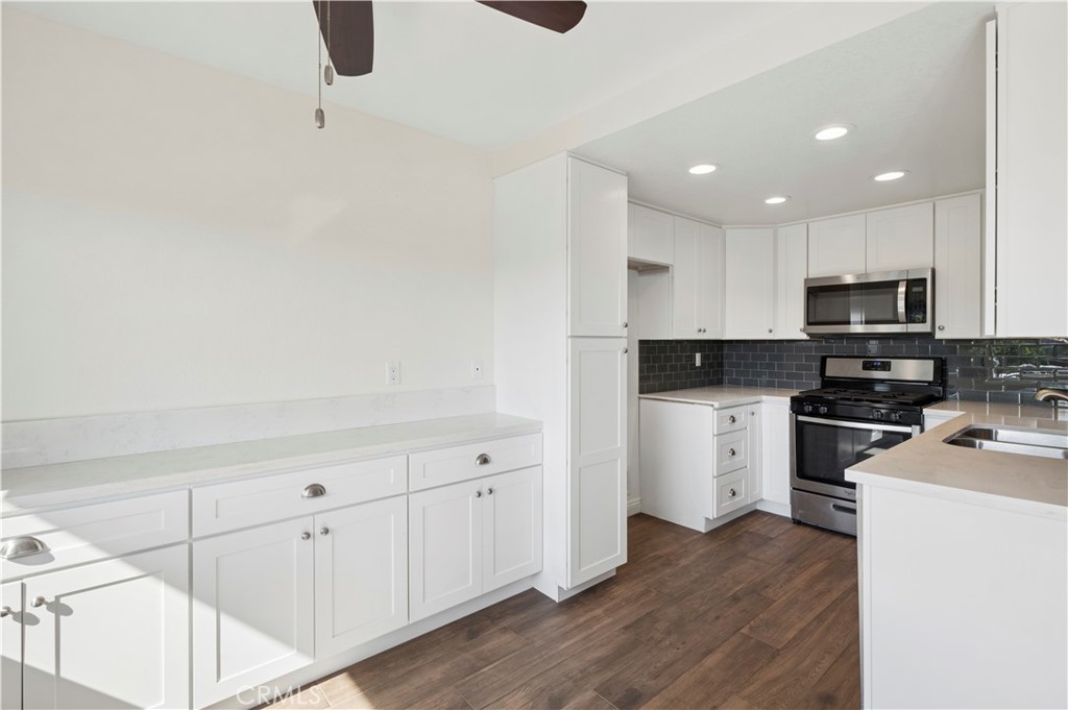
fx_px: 474
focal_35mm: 16
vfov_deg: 73.7
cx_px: 534
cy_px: 355
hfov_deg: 96.8
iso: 200
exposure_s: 1/50
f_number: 9
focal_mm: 16
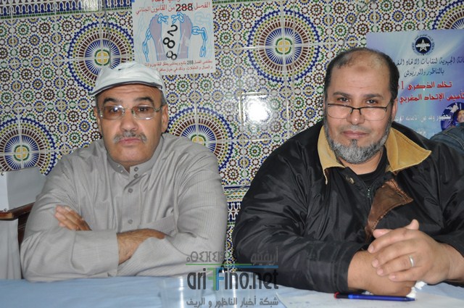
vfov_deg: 31.8
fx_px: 541
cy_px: 154
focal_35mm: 42
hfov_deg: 46.5
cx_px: 232
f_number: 4
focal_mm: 28
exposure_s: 1/60
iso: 800
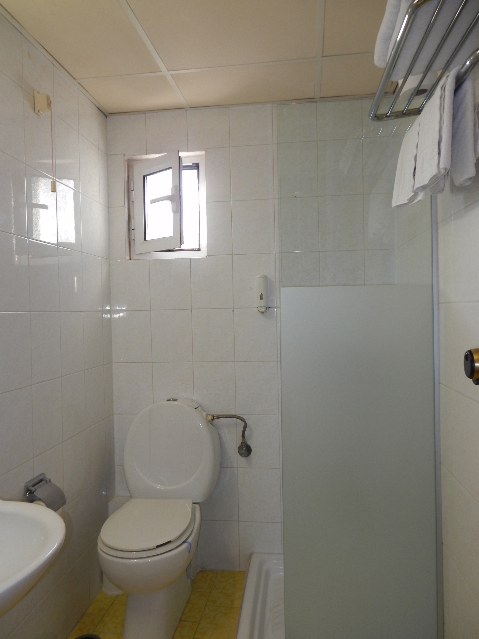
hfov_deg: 54.9
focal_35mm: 25
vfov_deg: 69.4
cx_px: 240
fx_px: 461
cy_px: 320
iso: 125
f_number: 3.2
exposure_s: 1/40
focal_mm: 4.5
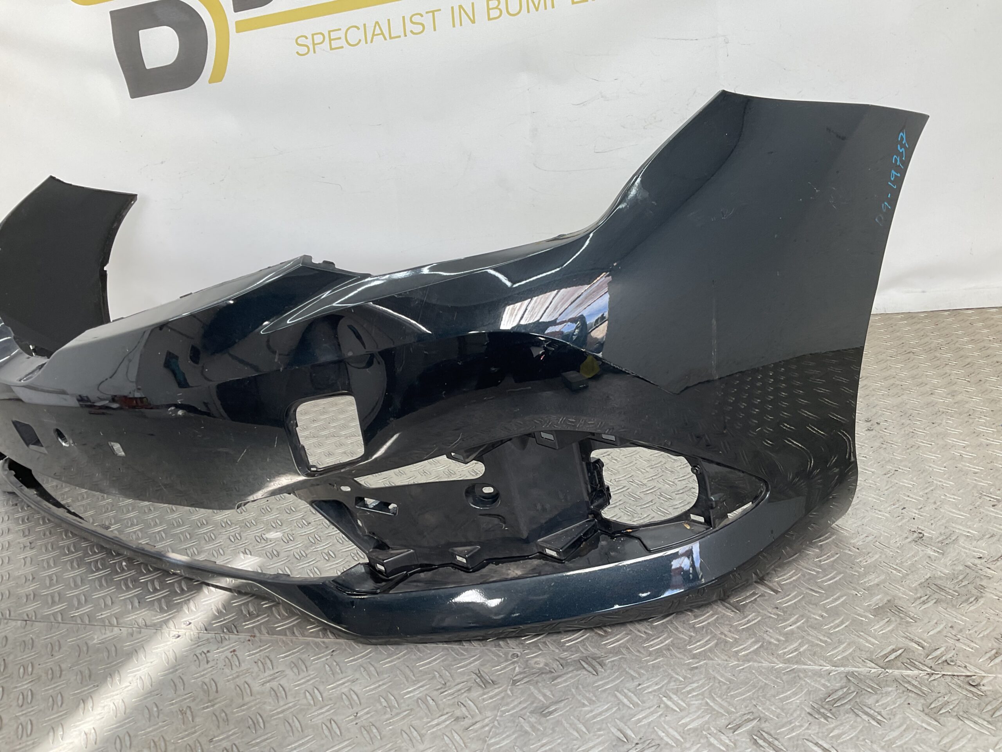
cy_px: 376
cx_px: 501
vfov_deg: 48.2
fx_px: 839
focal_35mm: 29
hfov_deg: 61.7
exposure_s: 1/120
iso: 20
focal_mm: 3
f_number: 1.8
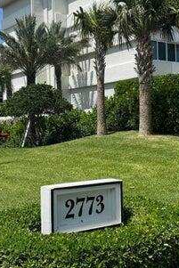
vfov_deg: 37.4
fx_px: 395
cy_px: 114
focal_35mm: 53
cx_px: 134
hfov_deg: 25.3
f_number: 1.78
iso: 80
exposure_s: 1/4950
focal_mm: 6.76
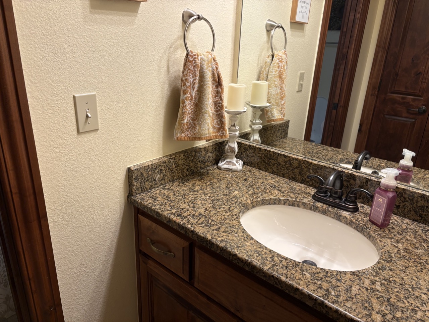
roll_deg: -1.1
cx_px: 214
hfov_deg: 67.3
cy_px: 161
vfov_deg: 53.1
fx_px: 322
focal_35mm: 26
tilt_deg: -19.9
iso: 100
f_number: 1.6
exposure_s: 1/60
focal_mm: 5.96
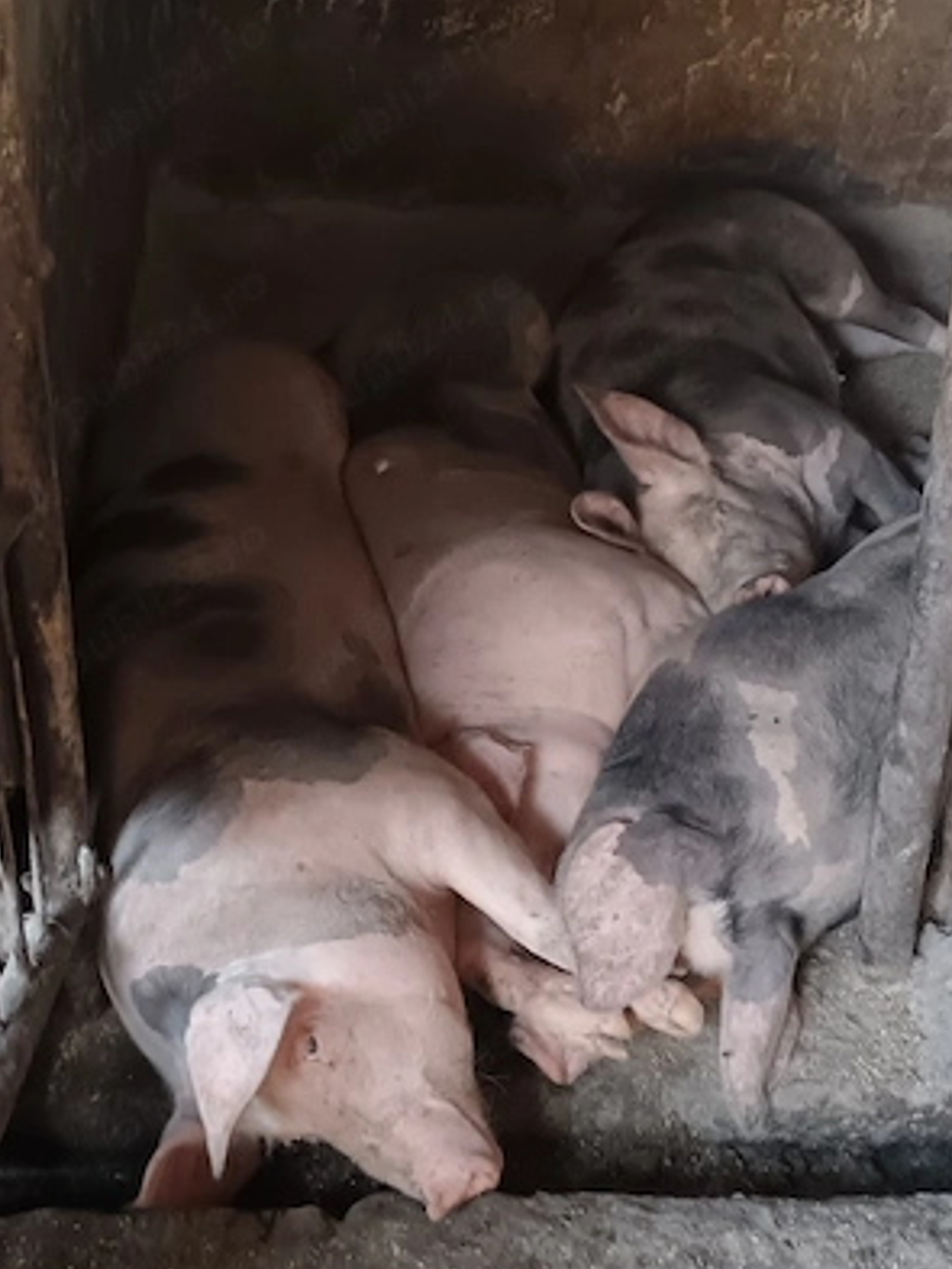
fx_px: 2016
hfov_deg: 26.6
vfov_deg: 34.9
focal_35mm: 55
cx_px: 478
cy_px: 639
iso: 918
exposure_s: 1/33.3
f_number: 1.9
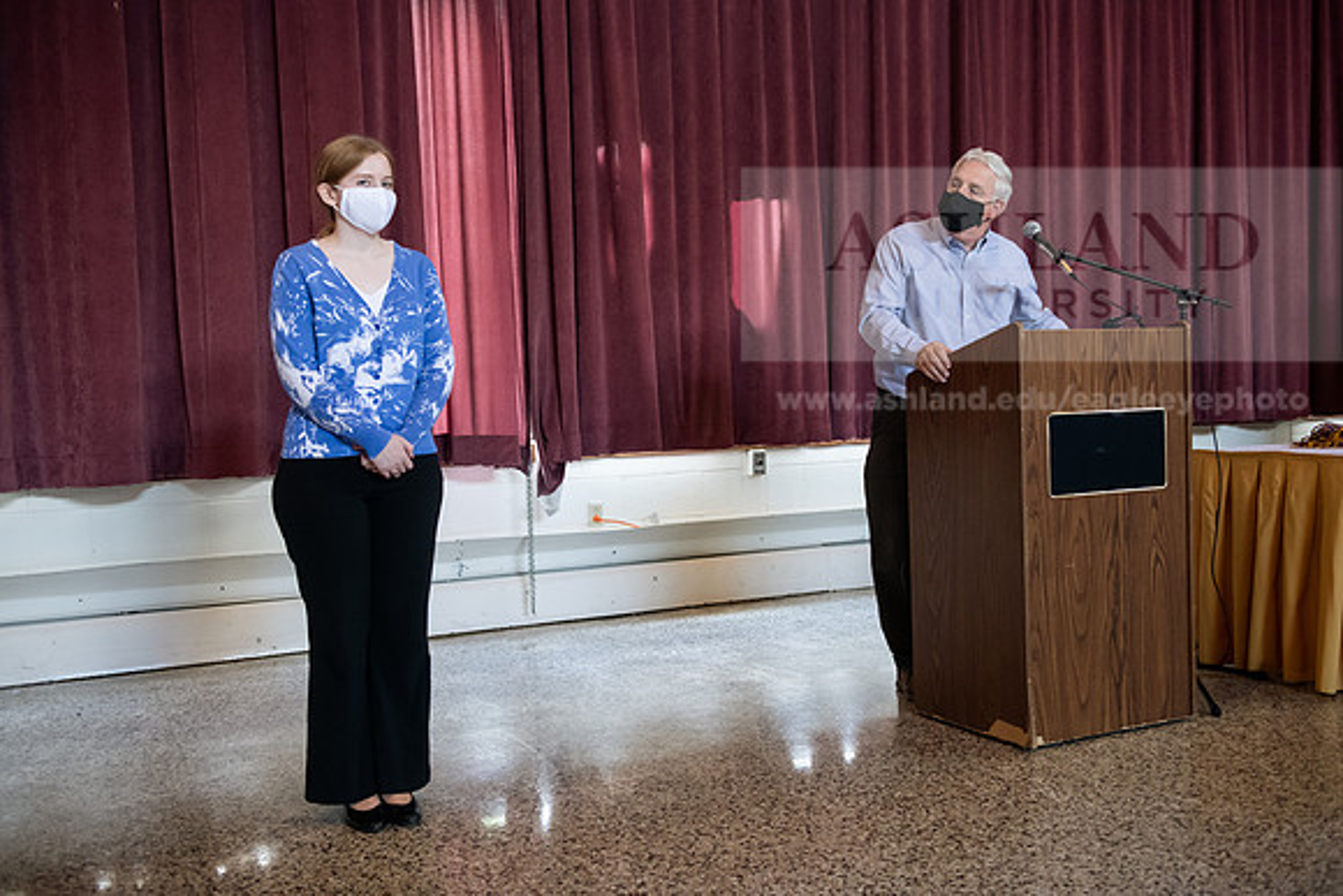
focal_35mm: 35
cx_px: 672
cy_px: 448
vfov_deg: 37.9
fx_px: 1306
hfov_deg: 54.4
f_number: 3.5
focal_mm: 35
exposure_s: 1/200
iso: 2500
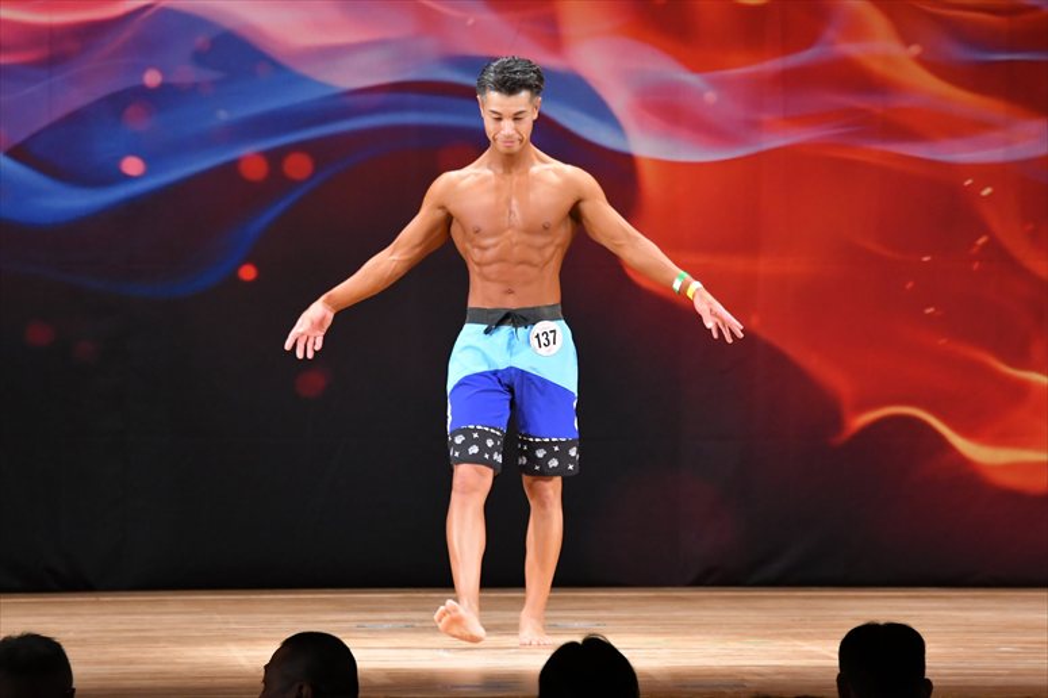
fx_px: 7420
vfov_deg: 5.4
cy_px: 349
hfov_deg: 8.1
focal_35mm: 255
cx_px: 524
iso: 3200
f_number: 5.6
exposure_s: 1/400
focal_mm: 170
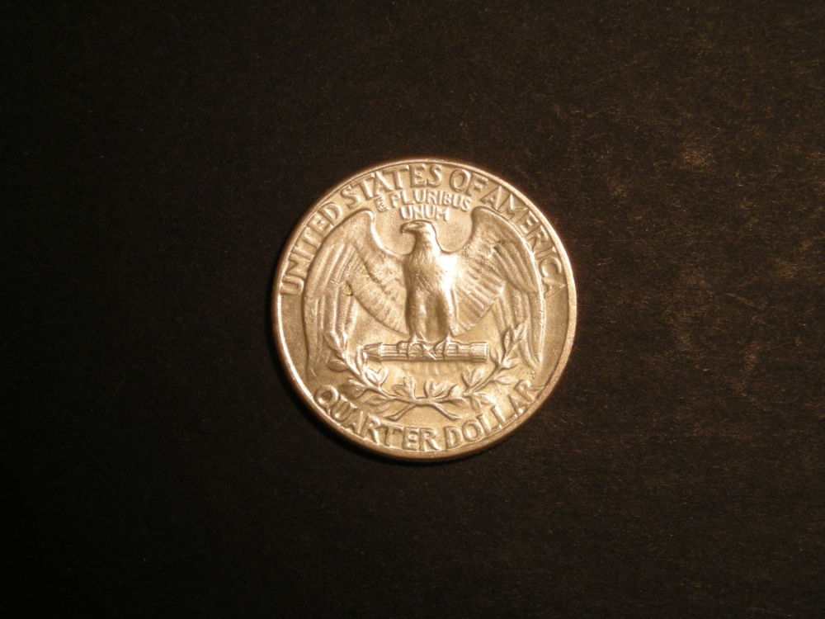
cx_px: 412
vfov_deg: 19.4
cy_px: 310
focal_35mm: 76
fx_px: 1811
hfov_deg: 25.7
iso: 122
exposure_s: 1/65.6
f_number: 3.9
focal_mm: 12.3
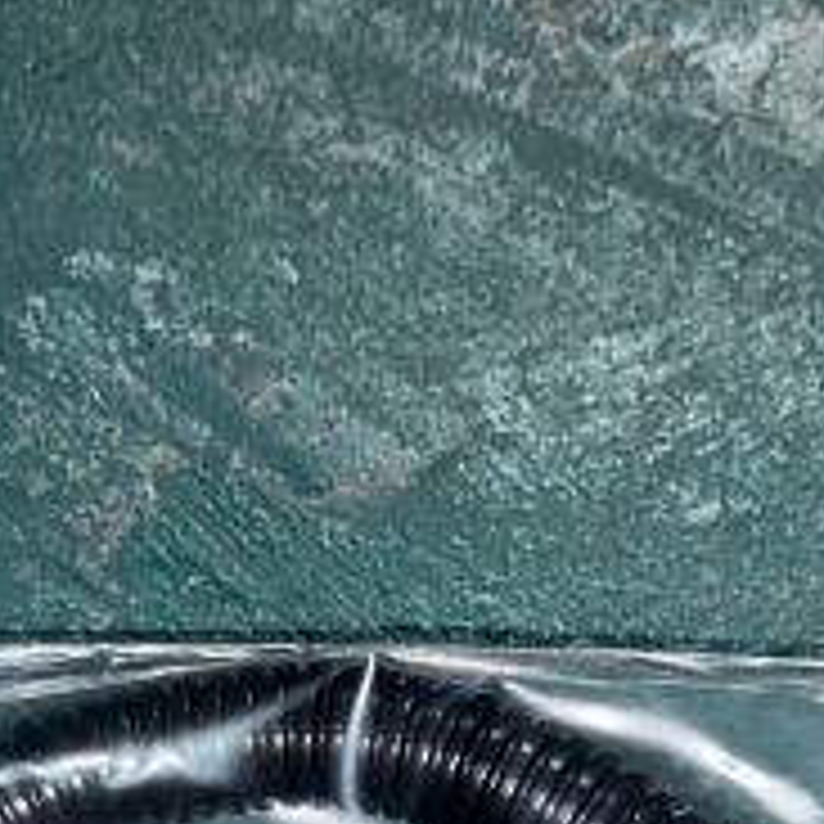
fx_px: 3097
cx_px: 482
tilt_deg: -68.7
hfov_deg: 15.1
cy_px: 1018
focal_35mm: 115
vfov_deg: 14.6
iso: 50
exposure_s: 1/18
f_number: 1.78
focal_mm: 6.86
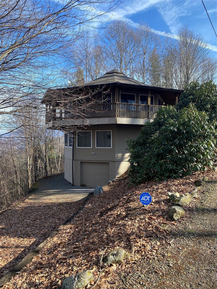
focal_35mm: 26
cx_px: 108
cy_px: 144
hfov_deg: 53.1
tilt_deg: +0.2
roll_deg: -0.5
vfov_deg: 67.3
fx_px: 217
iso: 32
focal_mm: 4.25
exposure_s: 1/733
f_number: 1.8
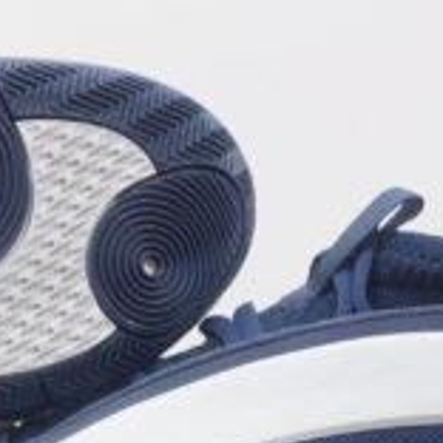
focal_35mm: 75
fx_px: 1086
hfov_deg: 22.5
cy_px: 385
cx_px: 43
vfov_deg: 22.6
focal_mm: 15
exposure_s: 1/25
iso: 800
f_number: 3.5
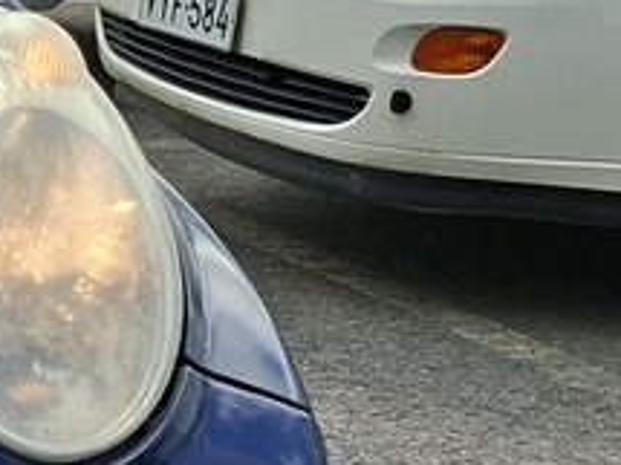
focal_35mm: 154
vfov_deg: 9.6
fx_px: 2761
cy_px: 422
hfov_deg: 10.7
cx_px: -944
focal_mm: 5.54
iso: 50
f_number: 1.8
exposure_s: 1/2725
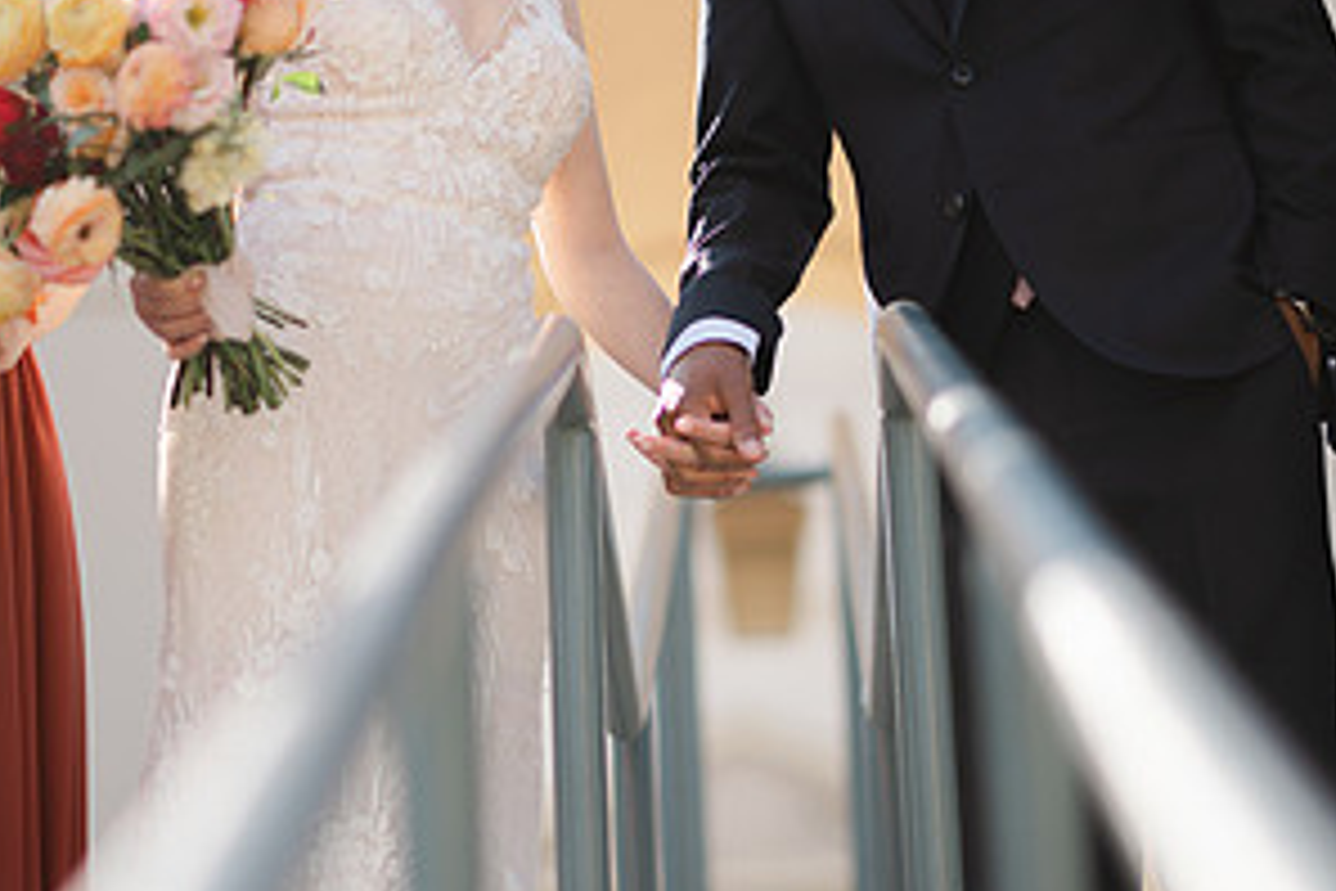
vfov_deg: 10.6
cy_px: 410
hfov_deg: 15.9
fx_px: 4787
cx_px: 670
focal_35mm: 129
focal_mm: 85
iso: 100
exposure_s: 1/2500
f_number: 1.8
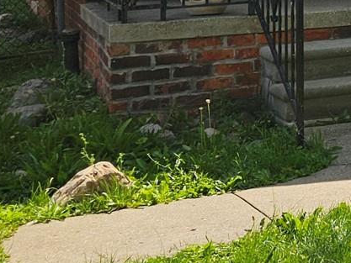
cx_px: 732
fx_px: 1146
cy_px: -136
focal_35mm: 113
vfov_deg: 12.4
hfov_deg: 14.2
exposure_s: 1/503
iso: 10
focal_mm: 6.3
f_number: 1.7
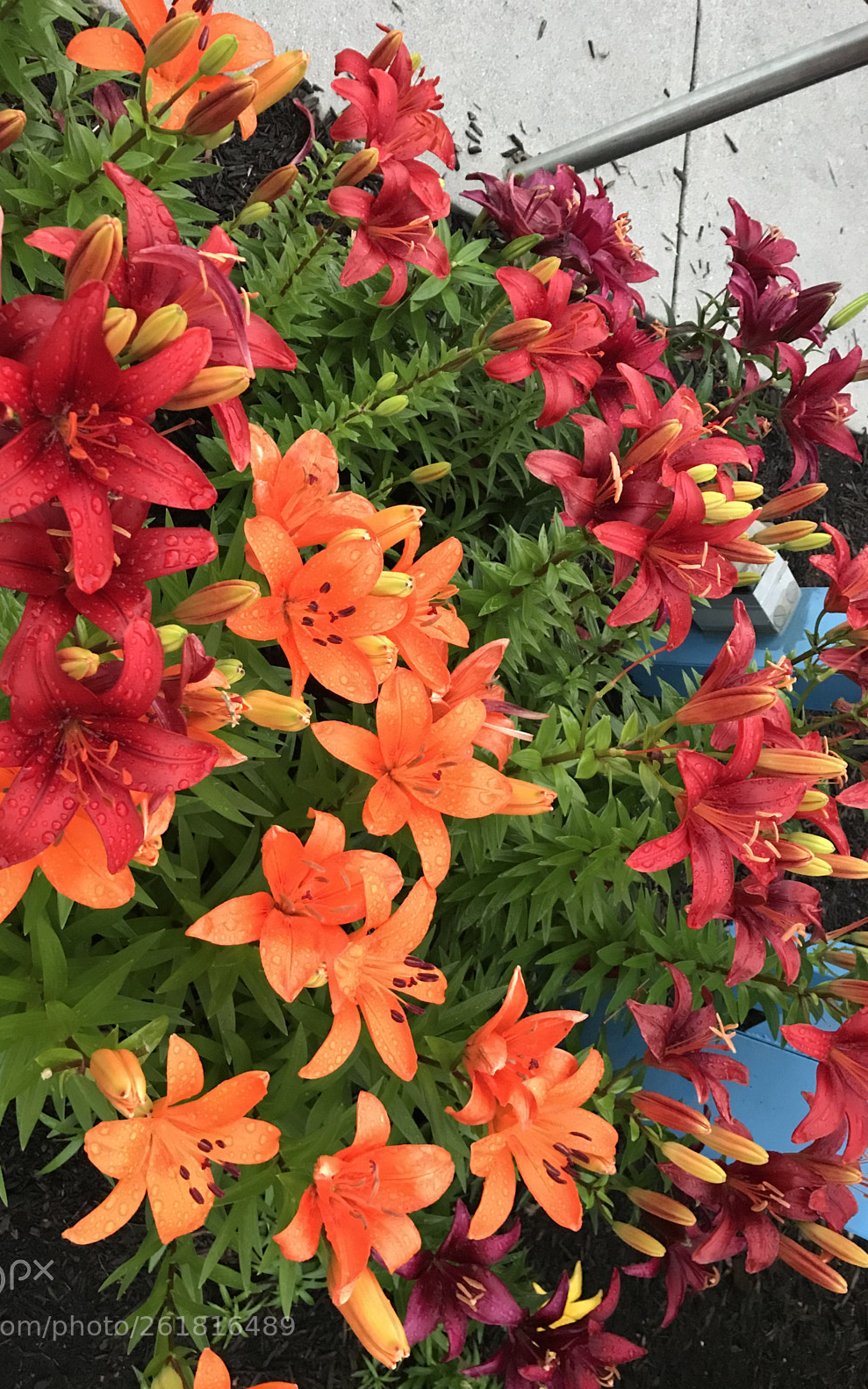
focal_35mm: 30
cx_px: 362
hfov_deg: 41.7
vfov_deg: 62.9
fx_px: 1136
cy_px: 693
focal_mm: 3.99
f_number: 1.8
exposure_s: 1/15
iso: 100
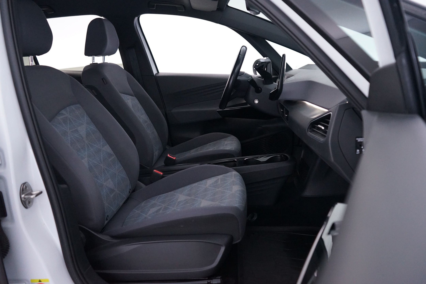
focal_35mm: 29
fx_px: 343
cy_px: 142
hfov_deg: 63.7
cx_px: 213
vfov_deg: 45.0
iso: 4000
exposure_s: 1/13
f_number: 4.5
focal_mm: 29
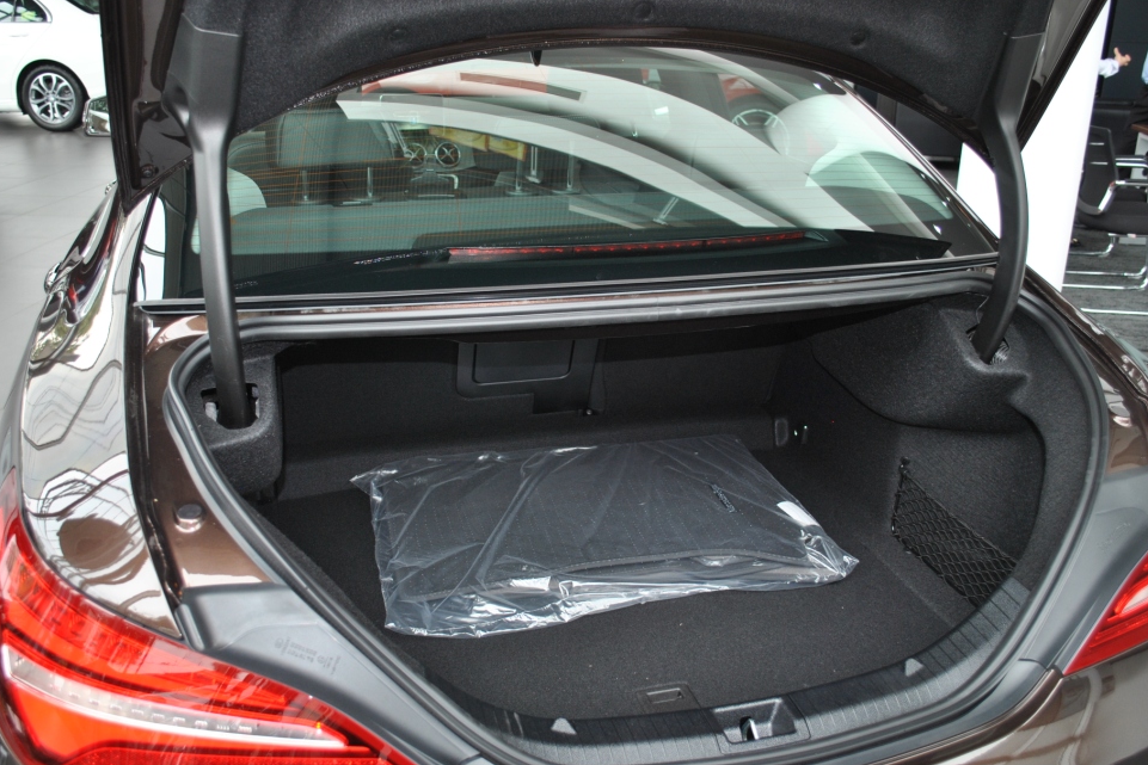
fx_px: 1021
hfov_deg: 58.7
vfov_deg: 41.1
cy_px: 392
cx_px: 557
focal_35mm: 32
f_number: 3.8
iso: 200
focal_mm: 20
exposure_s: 1/60
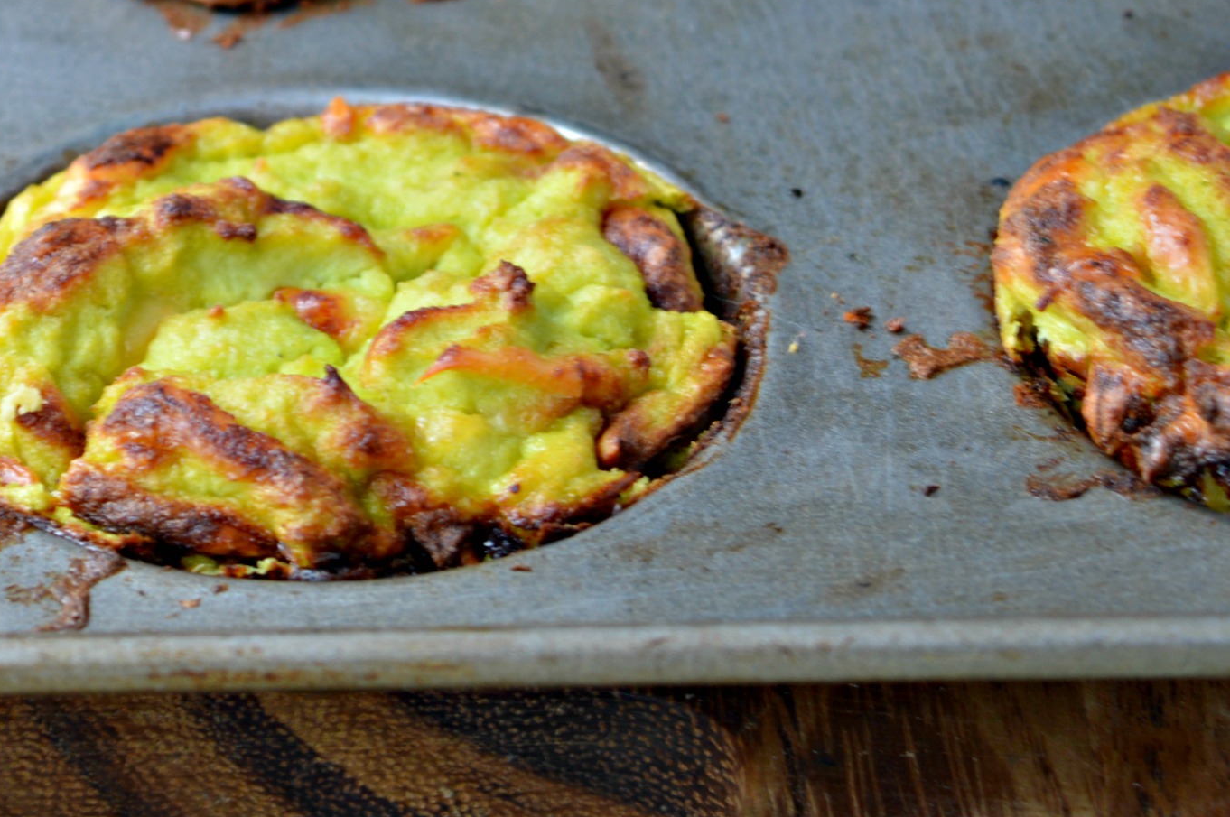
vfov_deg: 7.4
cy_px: 106
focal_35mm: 184
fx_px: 6280
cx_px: -94
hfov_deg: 11.0
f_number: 5.6
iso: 100
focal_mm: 52
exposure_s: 1/15
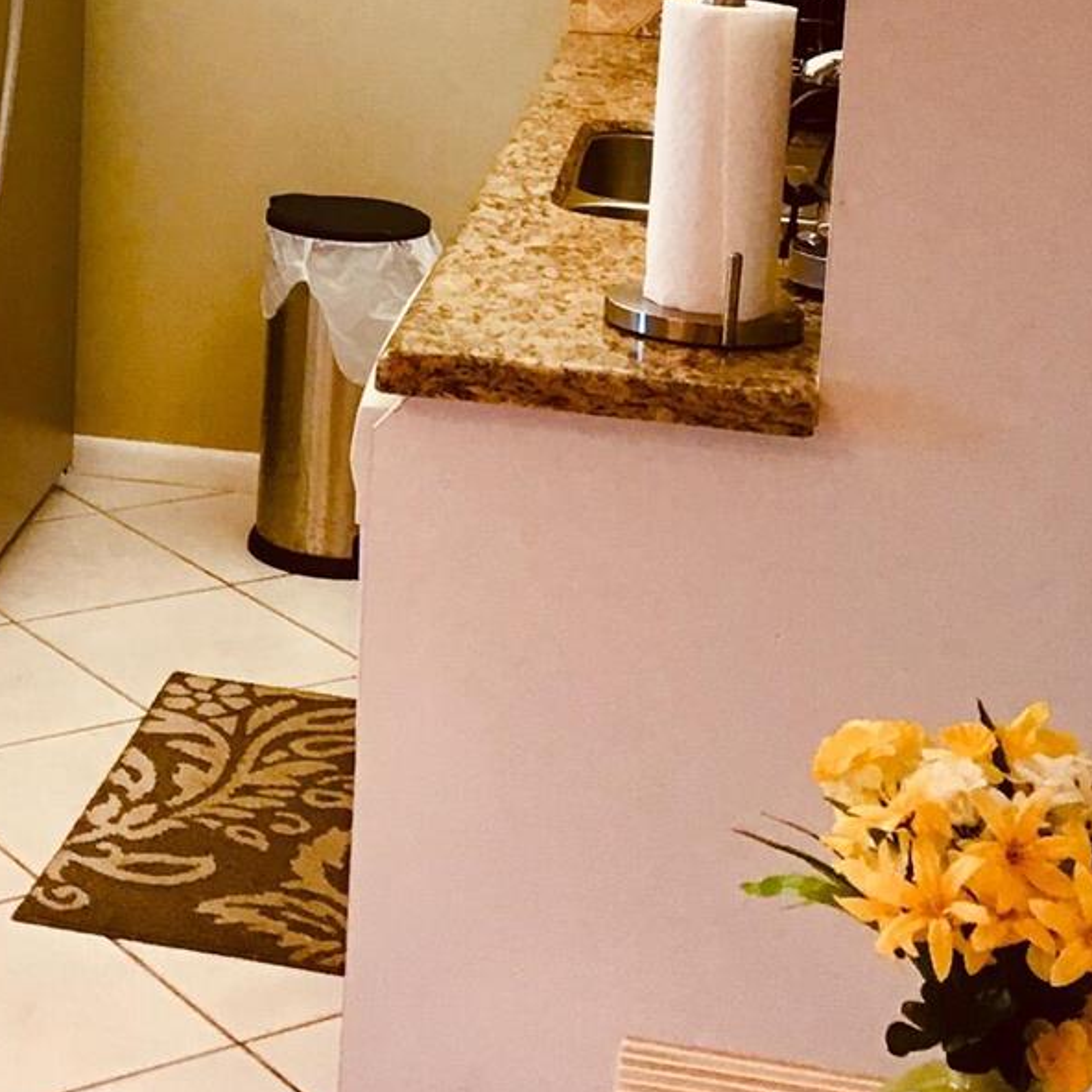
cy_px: 33
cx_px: 96
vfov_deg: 22.6
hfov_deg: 22.7
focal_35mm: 74
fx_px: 2641
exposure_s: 1/30
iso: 64
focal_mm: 3.3
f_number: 2.4
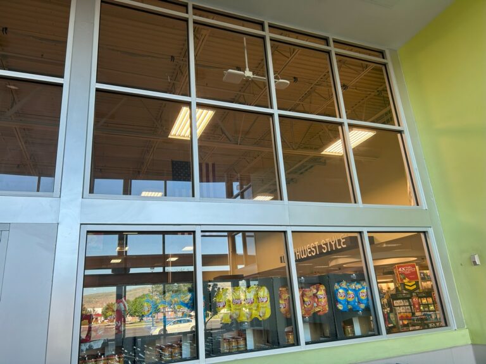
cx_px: 243
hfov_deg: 67.3
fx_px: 365
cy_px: 182
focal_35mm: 26
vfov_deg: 53.1
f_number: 1.5
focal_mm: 5.7
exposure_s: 1/199
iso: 40
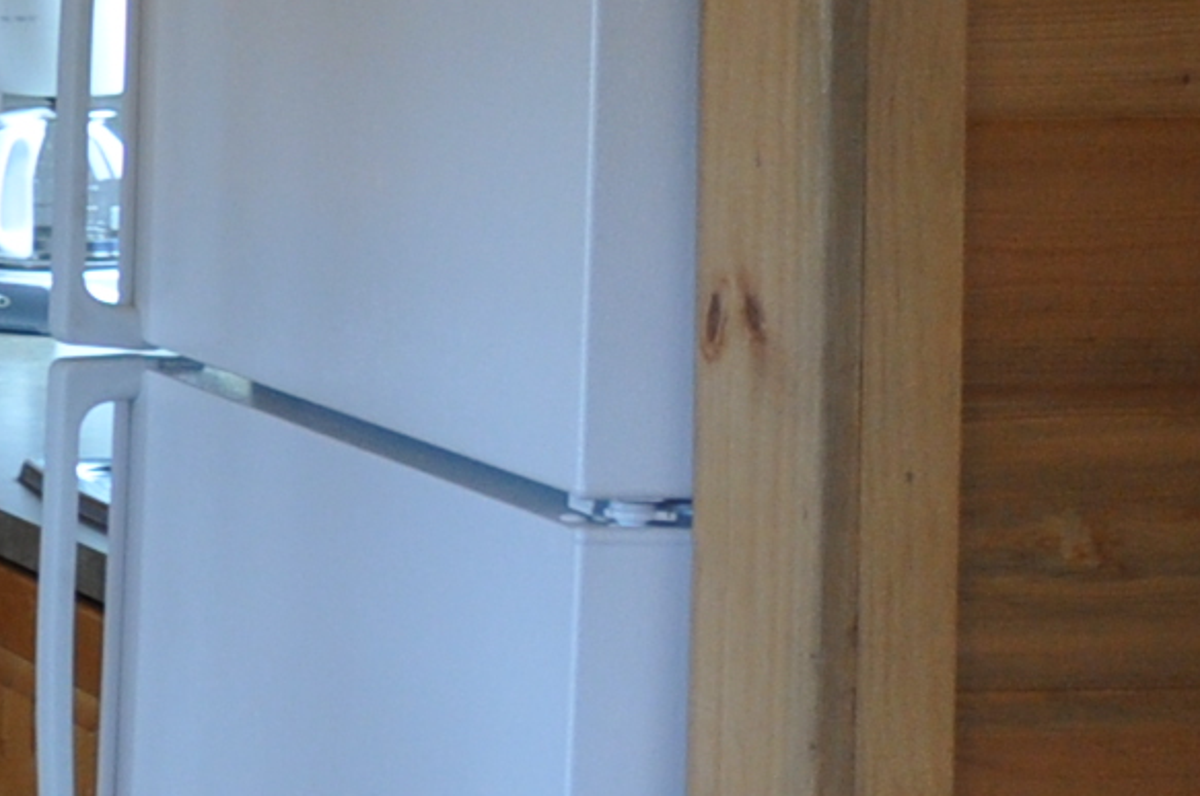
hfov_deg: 10.7
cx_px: -2075
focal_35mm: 149
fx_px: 4960
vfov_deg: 9.1
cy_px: 84
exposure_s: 1/60
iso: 500
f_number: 4
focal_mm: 18
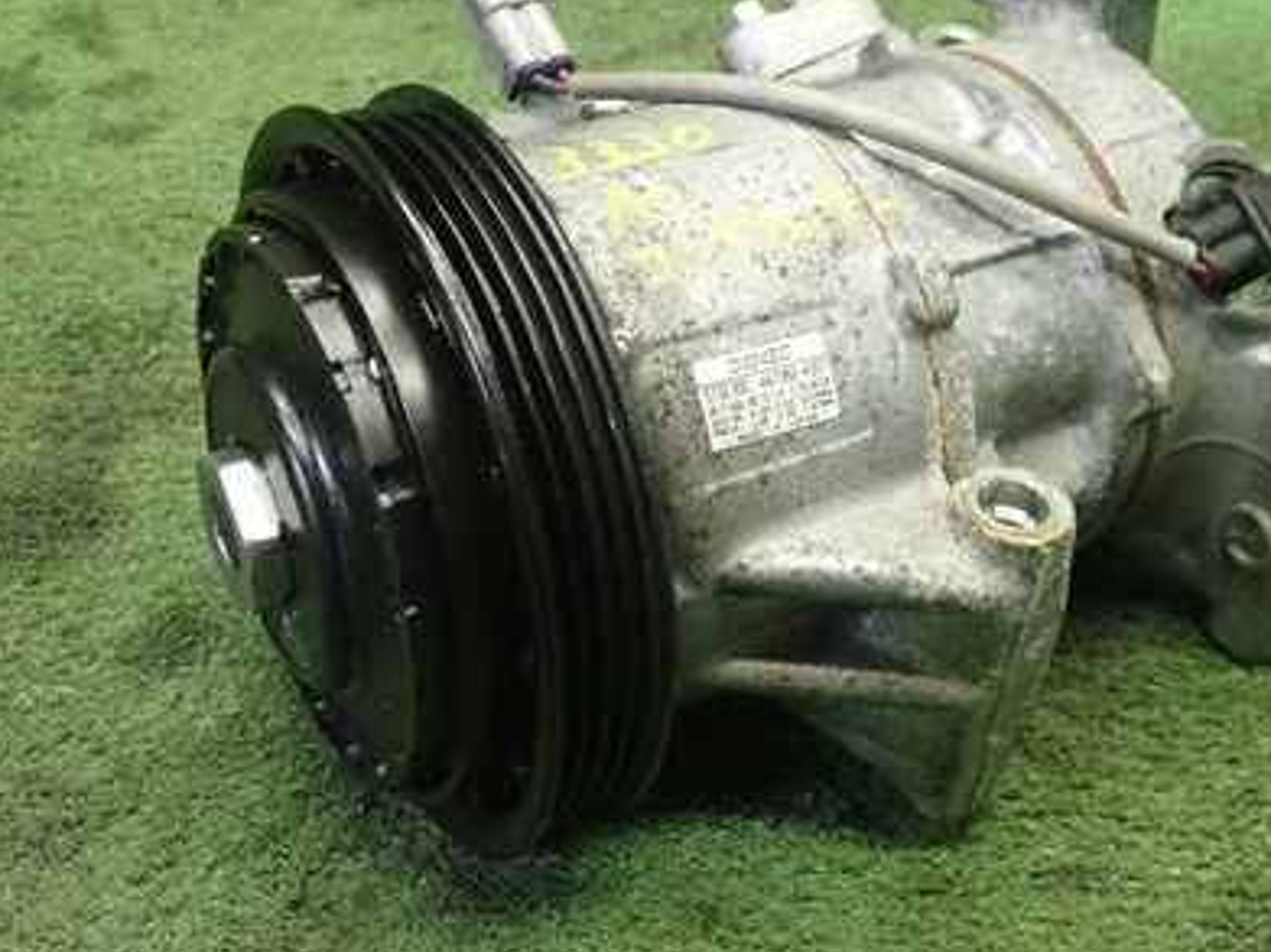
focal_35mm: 46
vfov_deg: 31.4
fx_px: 1688
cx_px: 751
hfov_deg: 41.1
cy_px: 354
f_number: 2.3
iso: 800
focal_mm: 5.5
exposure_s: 1/125
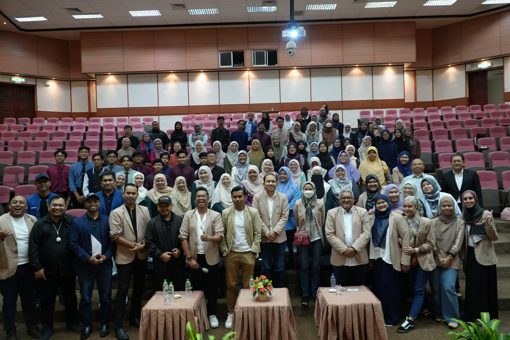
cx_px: 255
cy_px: 170
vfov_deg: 47.9
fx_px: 382
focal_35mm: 27
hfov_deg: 67.4
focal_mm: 18
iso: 4000
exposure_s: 1/160
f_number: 4
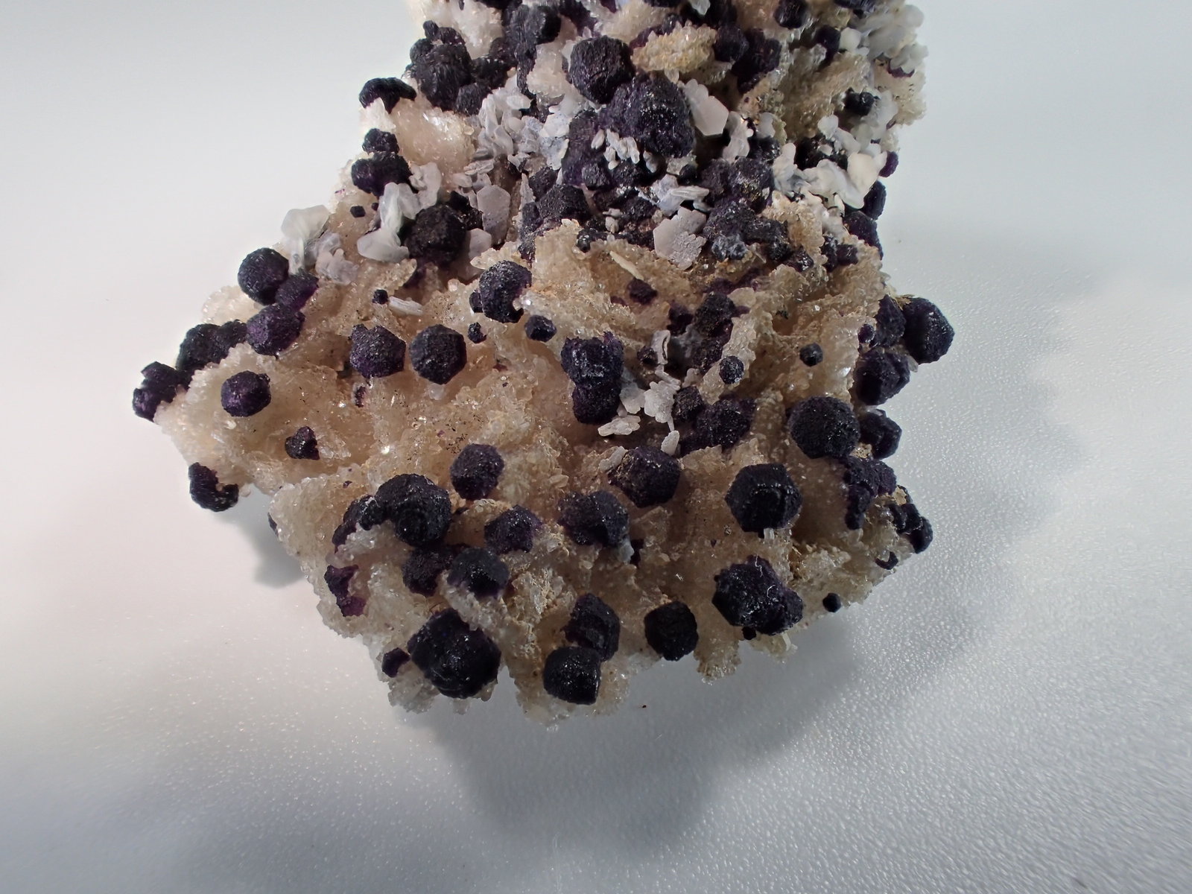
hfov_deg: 60.0
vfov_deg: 46.8
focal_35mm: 30
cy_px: 447
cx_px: 596
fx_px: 1033
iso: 100
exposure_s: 1/160
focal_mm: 5.5
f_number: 3.2
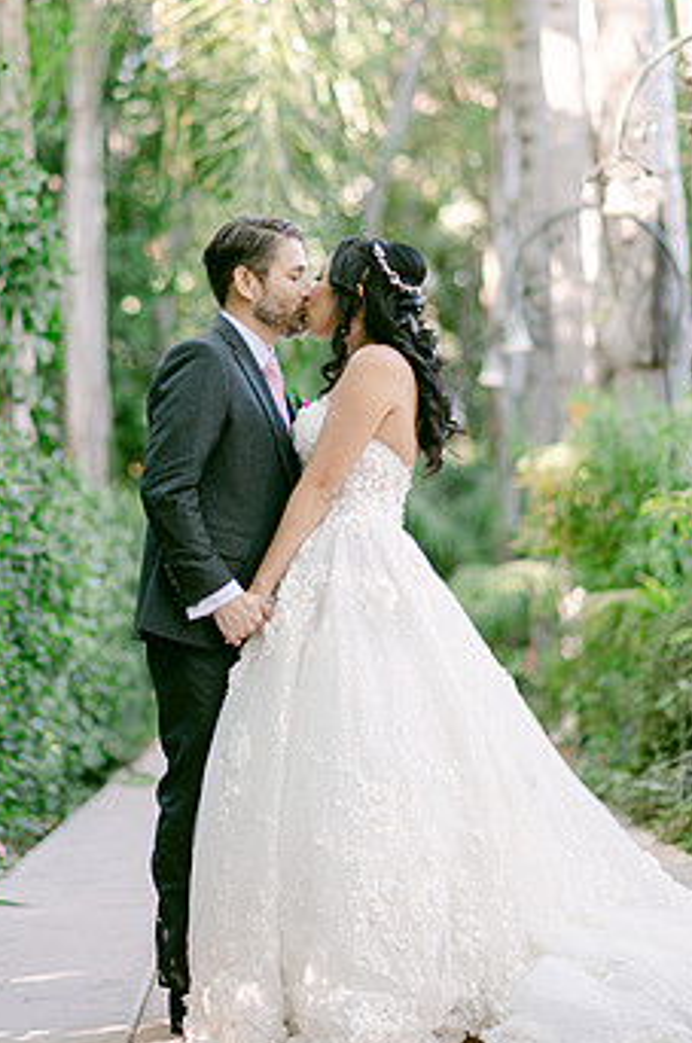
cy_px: 396
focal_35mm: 112
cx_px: 285
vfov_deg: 18.3
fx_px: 3239
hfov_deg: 12.2
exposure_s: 1/125
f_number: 2
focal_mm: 85
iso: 125
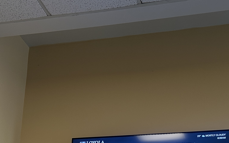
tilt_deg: +14.9
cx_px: 138
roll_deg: -2.0
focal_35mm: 67
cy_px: 185
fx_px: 418
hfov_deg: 30.5
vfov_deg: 18.1
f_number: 1.78
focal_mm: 6.86
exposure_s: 1/60
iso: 160
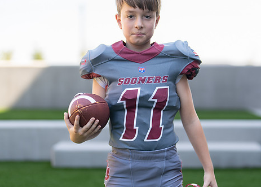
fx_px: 556
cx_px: 150
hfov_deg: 26.4
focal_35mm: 75
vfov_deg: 19.0
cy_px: 89
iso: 100
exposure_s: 1/1600
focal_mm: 50
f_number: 1.2
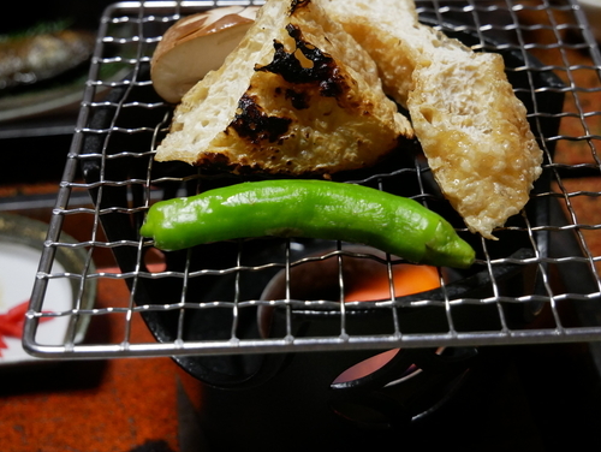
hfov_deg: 32.1
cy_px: 186
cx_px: 341
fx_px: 1043
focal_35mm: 60
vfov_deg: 24.4
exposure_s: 1/60
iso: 2000
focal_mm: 25
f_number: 4.5
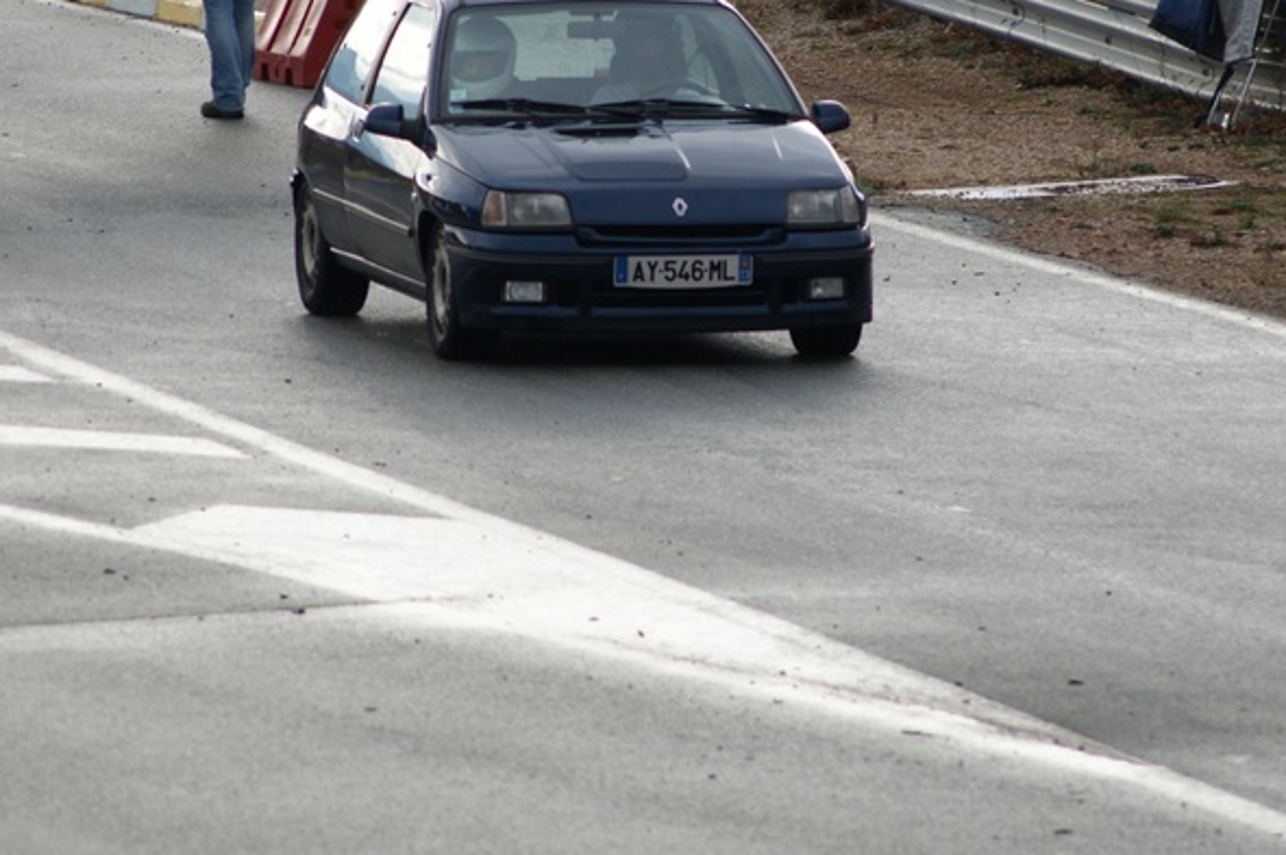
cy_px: 212
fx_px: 18560
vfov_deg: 2.6
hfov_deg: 4.0
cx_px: 664
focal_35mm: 520
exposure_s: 1/500
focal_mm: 200
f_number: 5.6
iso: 200
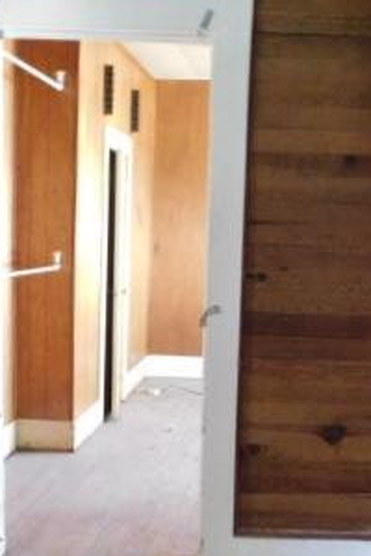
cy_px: 341
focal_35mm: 51
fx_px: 788
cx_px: 258
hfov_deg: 26.3
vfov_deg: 38.7
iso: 640
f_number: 3
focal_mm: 4
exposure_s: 1/8
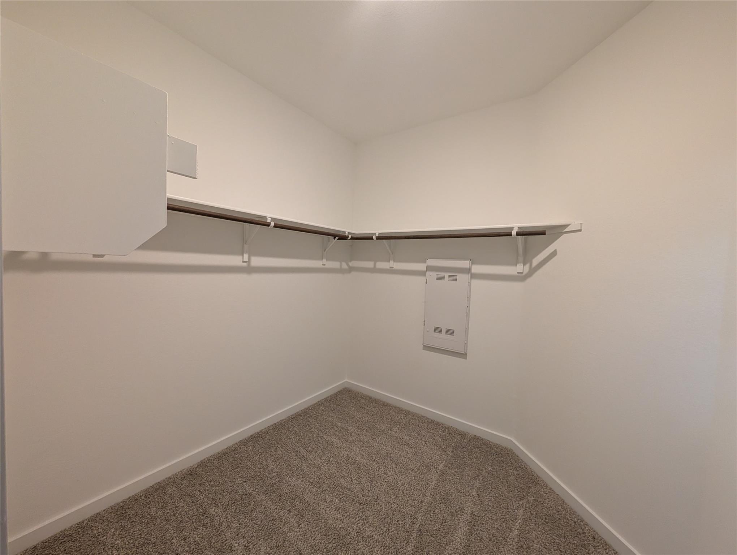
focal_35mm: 12
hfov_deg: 110.5
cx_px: 368
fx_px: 256
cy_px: 278
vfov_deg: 94.6
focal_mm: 2.02
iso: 533
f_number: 1.7
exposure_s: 1/120
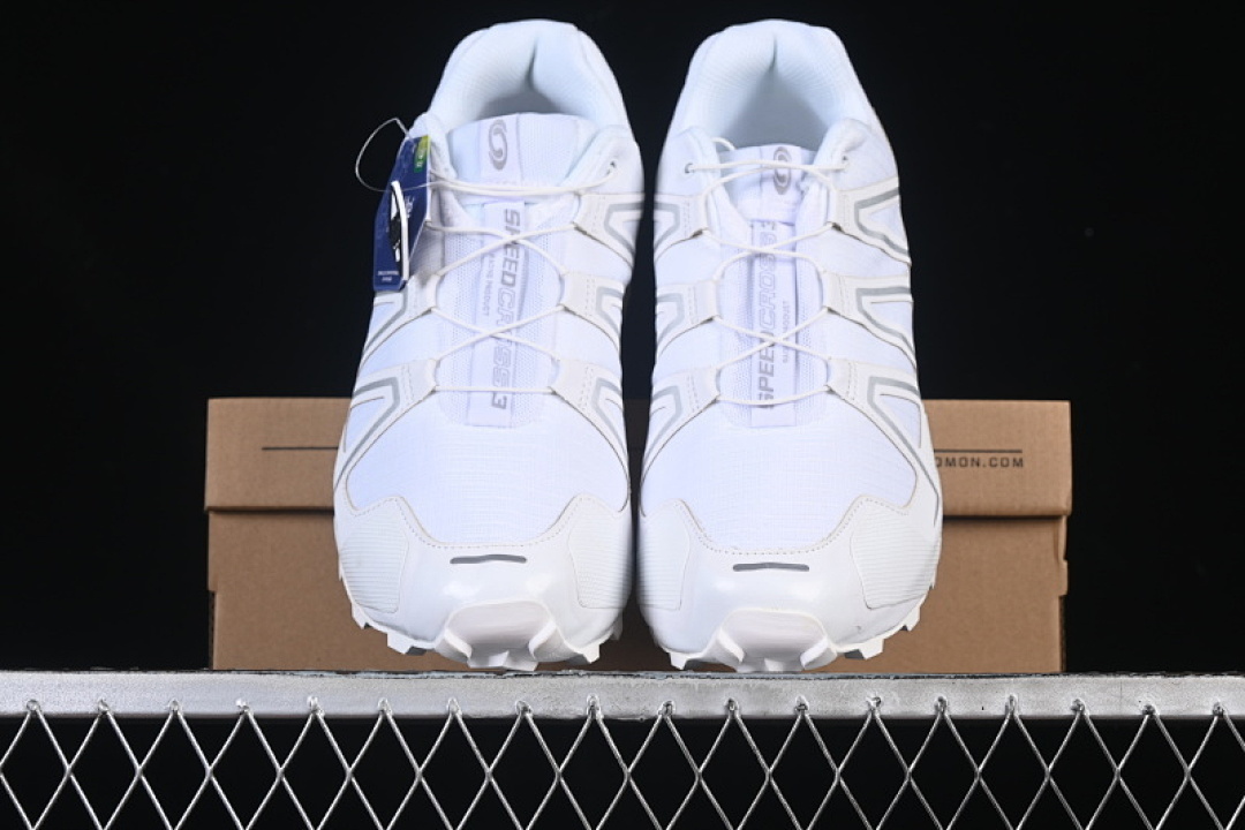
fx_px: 2594
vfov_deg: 18.2
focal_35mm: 75
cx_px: 622
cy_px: 415
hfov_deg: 27.0
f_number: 8
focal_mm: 50
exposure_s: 1/80
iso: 160
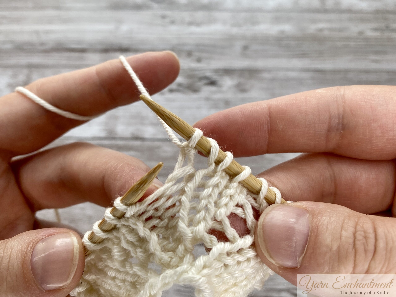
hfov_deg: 69.4
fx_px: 286
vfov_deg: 54.9
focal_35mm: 25
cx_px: 198
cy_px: 148
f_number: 1.8
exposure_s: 1/169
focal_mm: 4.25
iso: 32
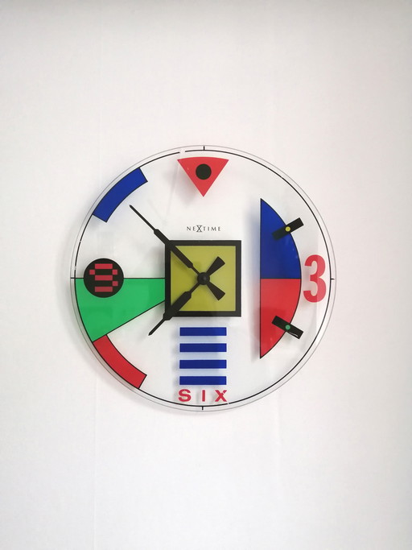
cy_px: 275
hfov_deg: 53.0
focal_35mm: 26
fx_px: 413
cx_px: 206
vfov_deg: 67.3
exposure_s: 1/25
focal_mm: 3.6
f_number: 1.8
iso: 320
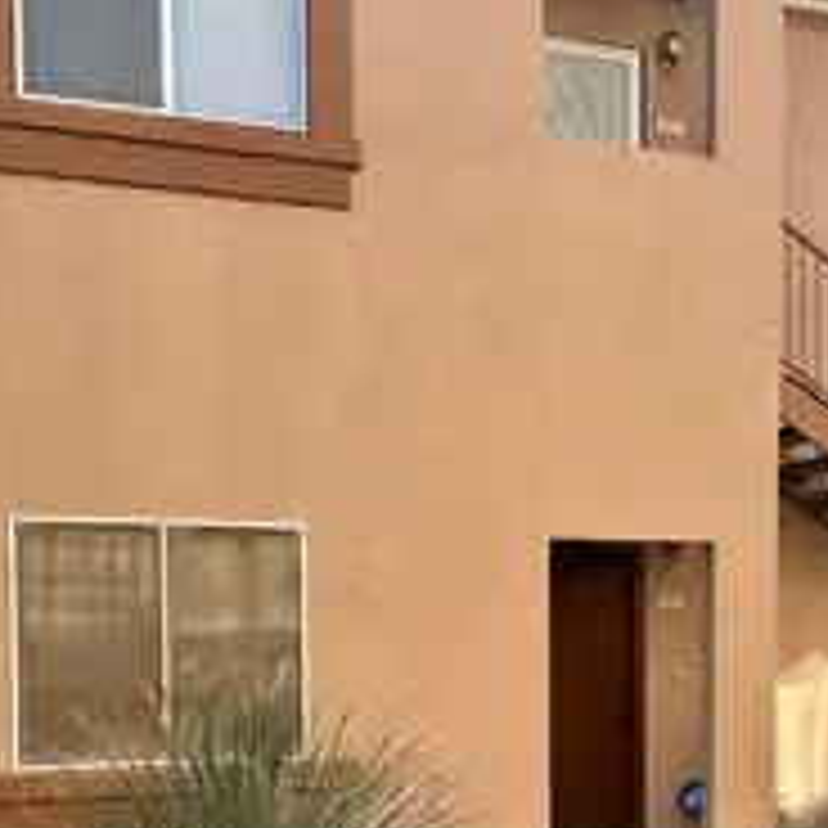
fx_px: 1245
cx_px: 590
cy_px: 680
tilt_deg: -2.6
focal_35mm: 46
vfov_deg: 35.4
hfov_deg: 36.2
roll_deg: -0.1
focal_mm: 6.86
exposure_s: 1/864
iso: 80
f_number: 1.78
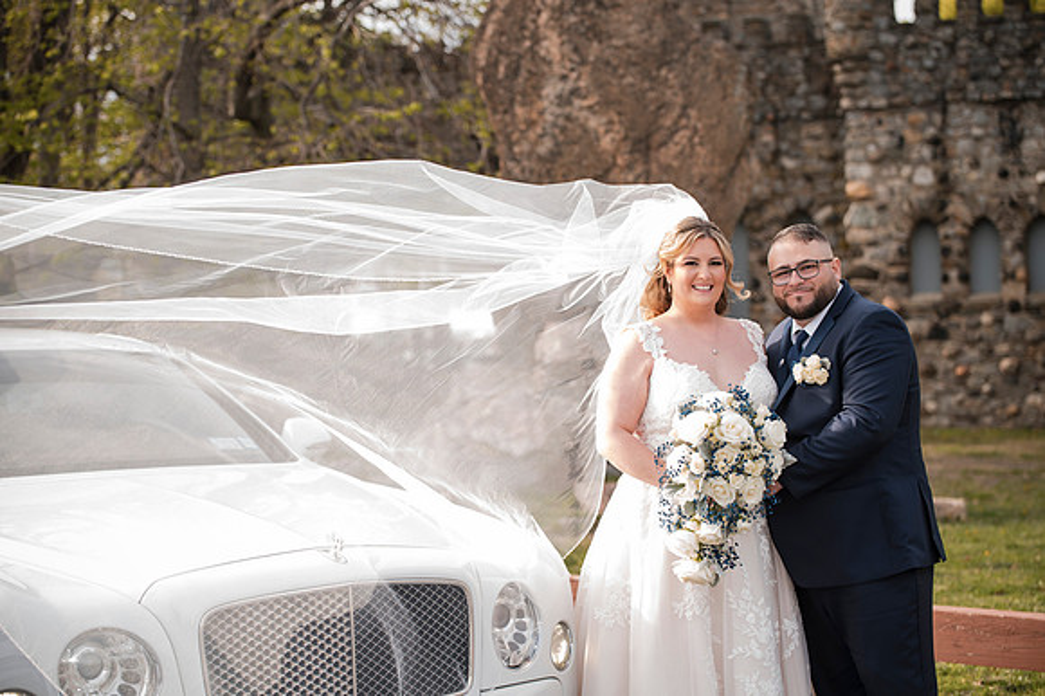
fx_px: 2099
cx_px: 522
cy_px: 348
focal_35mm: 72
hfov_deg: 28.0
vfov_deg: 18.8
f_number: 3.2
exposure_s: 1/200
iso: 50
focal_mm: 70
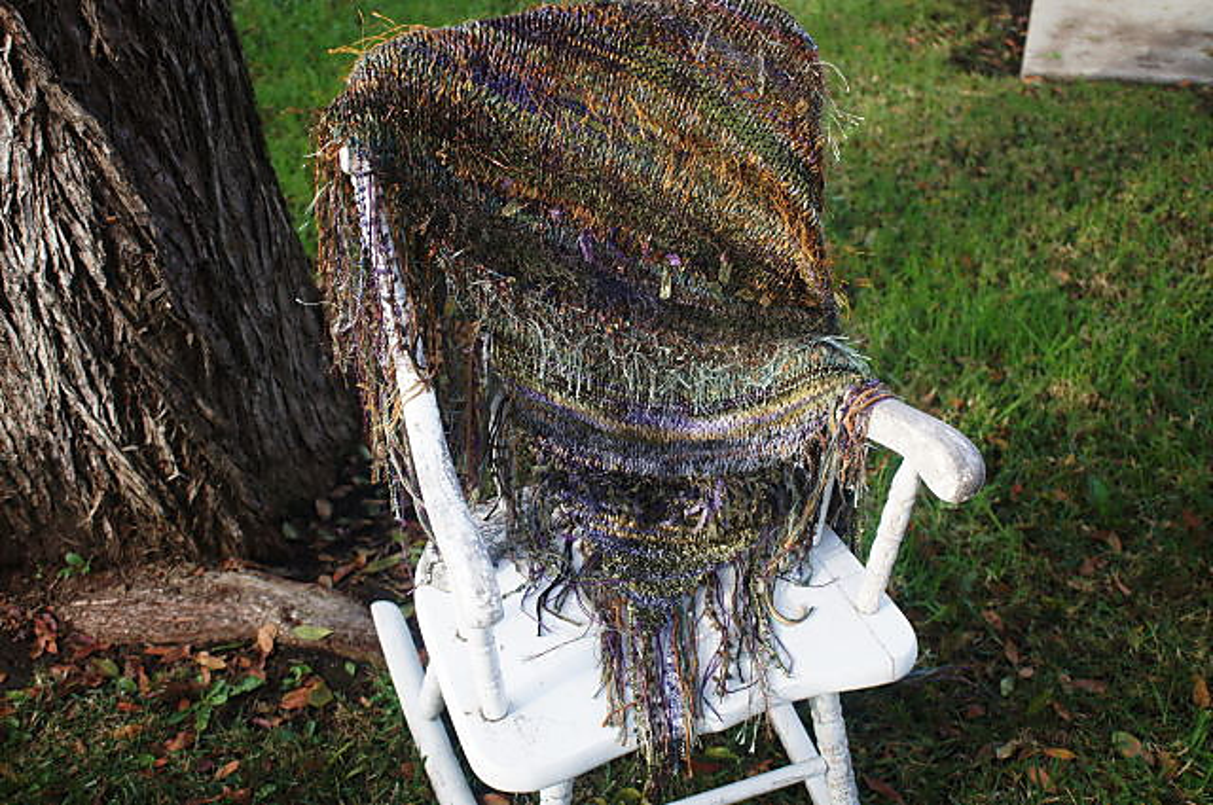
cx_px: 606
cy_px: 402
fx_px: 1514
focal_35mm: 45
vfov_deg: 29.8
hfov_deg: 43.7
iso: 200
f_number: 4
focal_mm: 30
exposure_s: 1/160
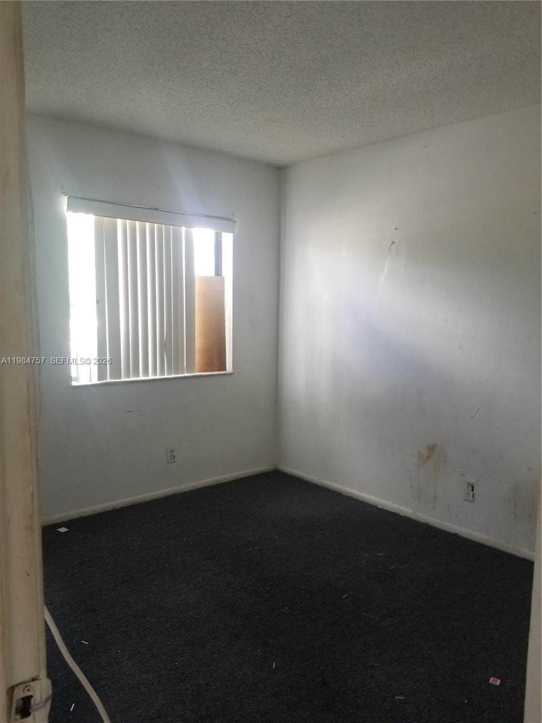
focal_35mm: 26
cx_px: 271
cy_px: 362
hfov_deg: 53.1
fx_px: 543
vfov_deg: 67.3
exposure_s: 1/40
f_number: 1.7
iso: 160
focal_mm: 4.25
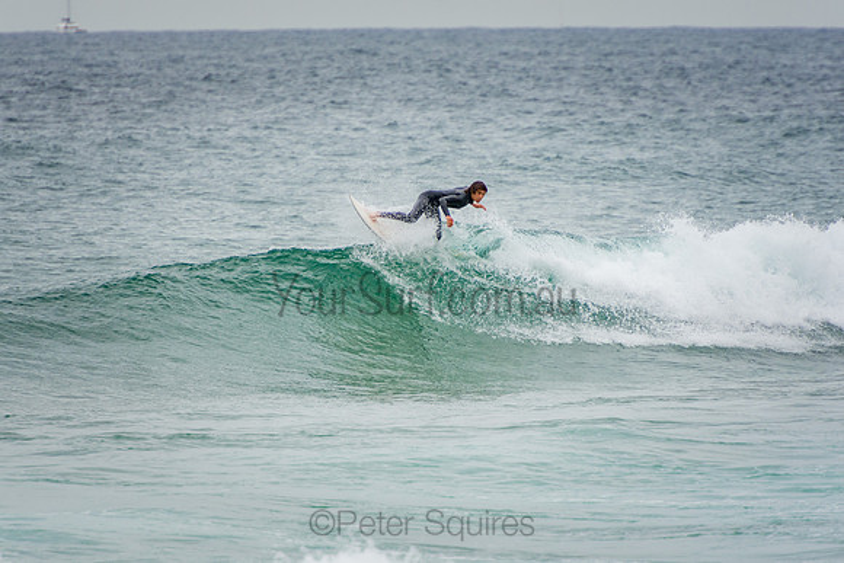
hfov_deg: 3.5
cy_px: 282
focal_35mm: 594
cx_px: 422
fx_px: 13928
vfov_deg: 2.3
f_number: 5.6
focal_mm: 390
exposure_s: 1/1600
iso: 320
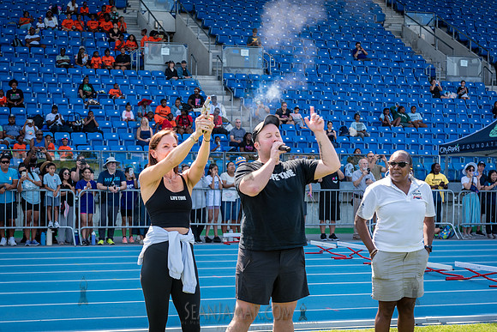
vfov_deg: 18.3
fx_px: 1027
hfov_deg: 27.1
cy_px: 209
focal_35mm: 74
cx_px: 180
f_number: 5.6
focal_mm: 58
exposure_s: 1/500
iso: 400
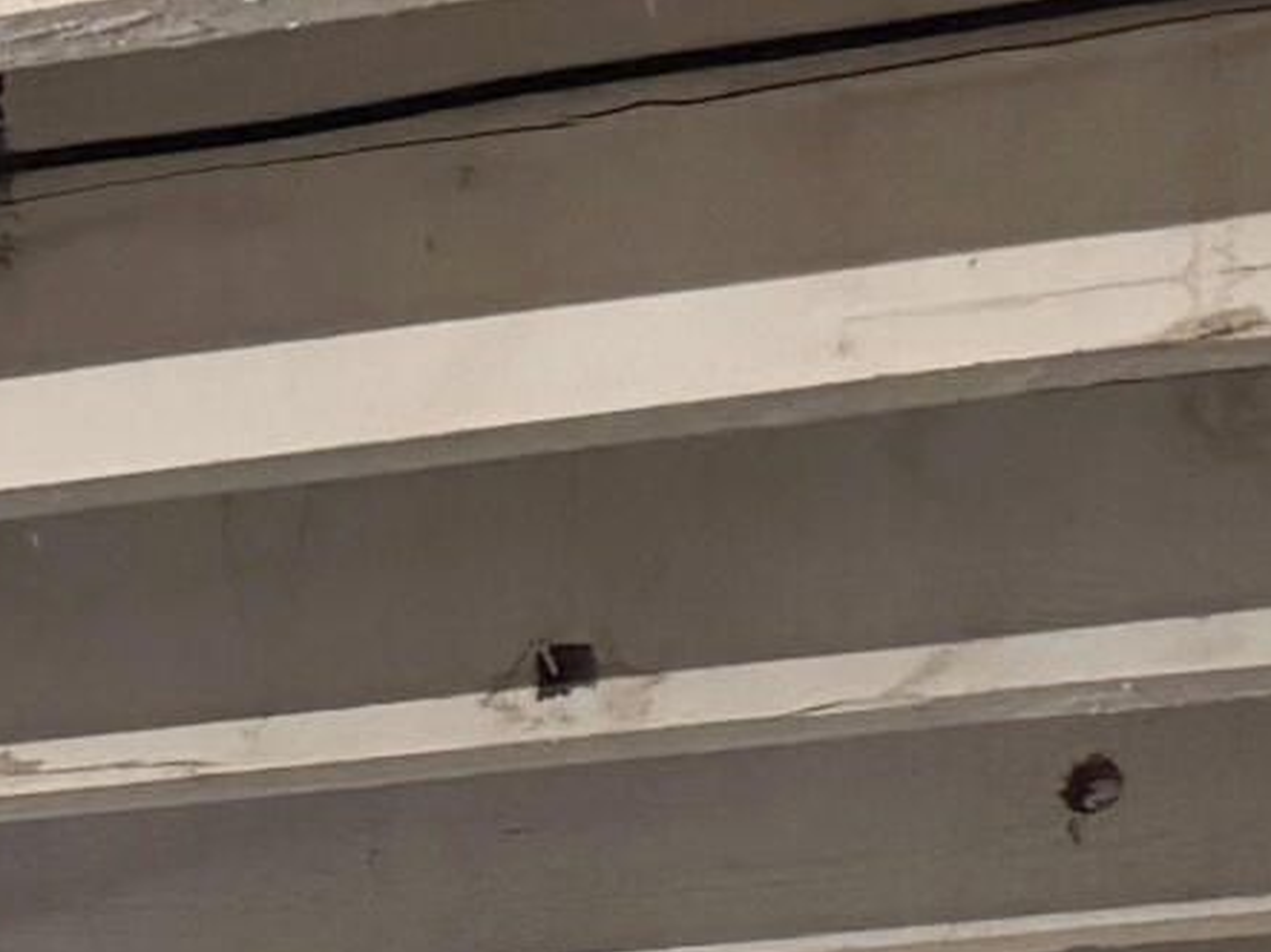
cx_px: -871
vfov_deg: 7.6
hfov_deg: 11.4
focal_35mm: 163
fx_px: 5982
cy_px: 3138
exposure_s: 1/40
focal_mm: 6.76
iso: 640
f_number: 1.78
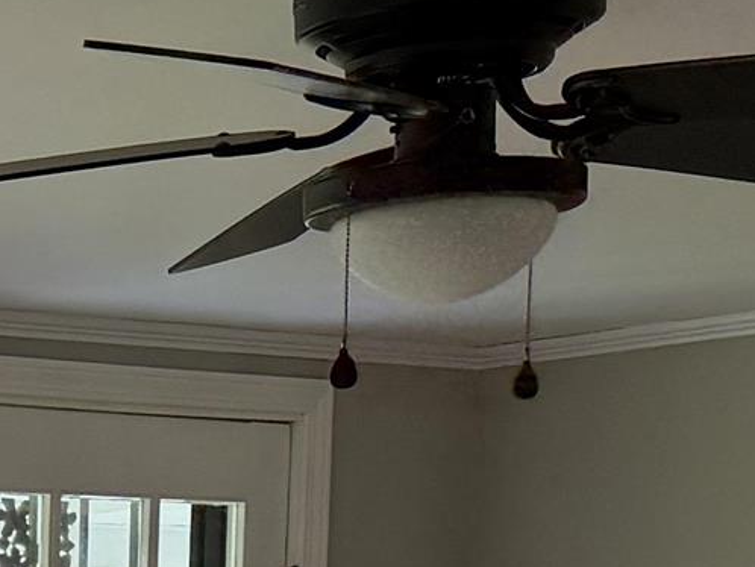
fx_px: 3230
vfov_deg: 9.1
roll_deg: +1.2
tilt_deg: -9.8
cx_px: -327
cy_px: 1337
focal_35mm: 148
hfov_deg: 12.7
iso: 100
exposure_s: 1/144
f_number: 1.78
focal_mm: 6.76
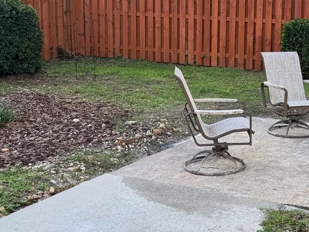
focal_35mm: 68
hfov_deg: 27.5
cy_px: 83
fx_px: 607
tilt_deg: -8.8
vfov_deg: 21.6
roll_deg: -0.8
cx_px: 280
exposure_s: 1/621
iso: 80
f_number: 1.78
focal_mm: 6.76
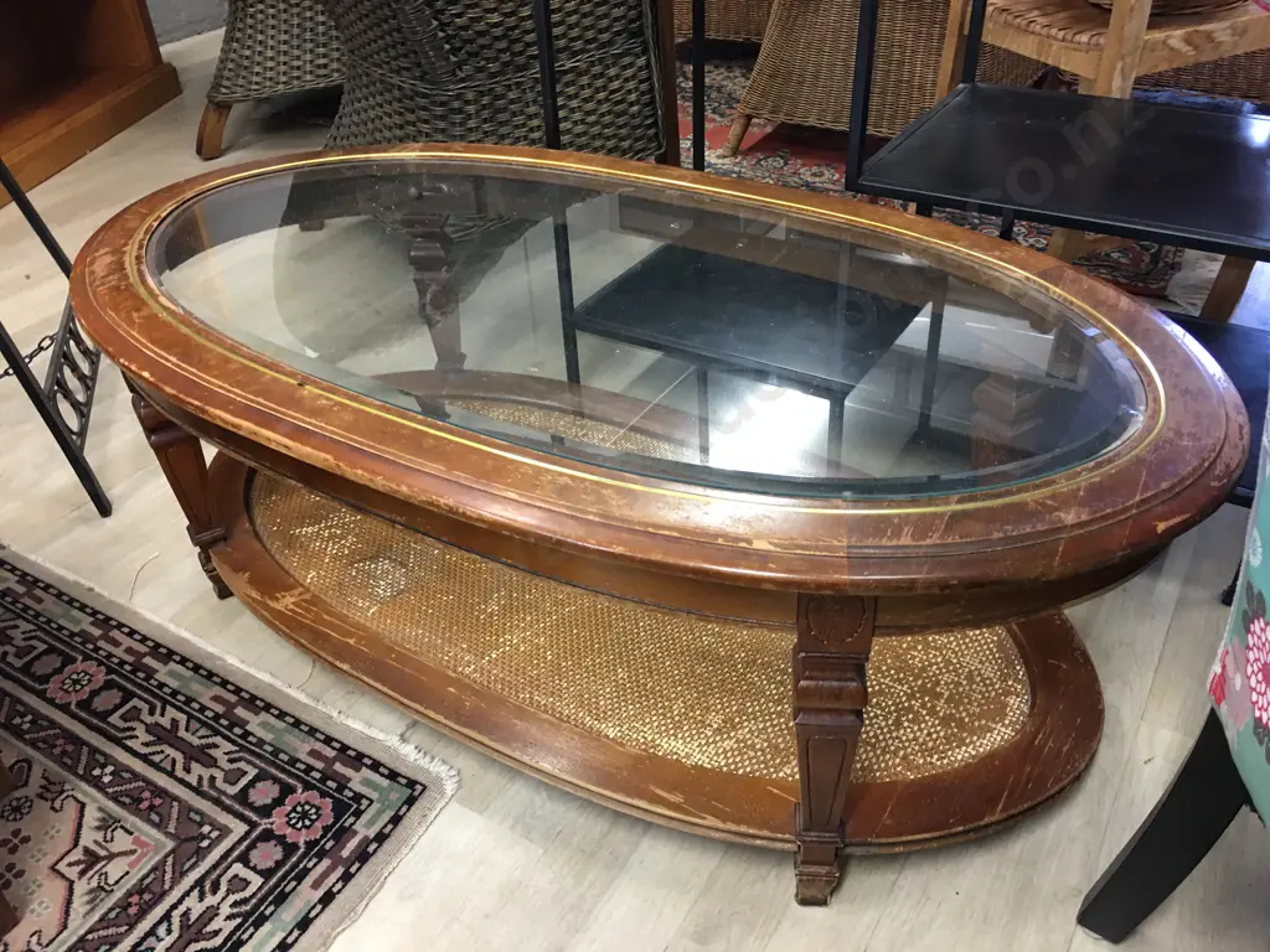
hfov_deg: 61.7
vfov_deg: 48.2
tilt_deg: -34.3
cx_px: 635
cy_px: 476
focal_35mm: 29
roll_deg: +2.7
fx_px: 1064
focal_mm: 4.15
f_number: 2.2
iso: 80
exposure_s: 1/17
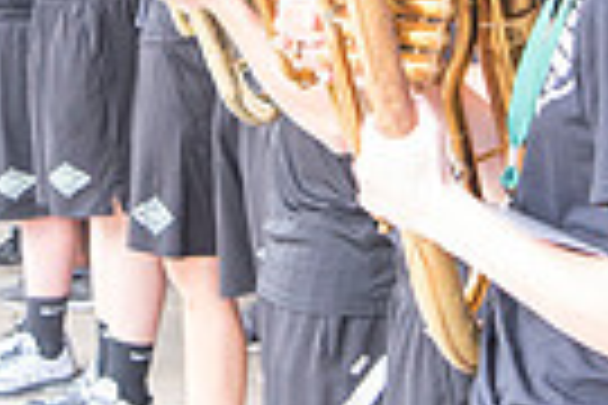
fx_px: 2533
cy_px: -223
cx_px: 198
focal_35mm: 150
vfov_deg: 8.9
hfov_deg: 13.7
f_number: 5
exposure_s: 1/320
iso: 2500
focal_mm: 35
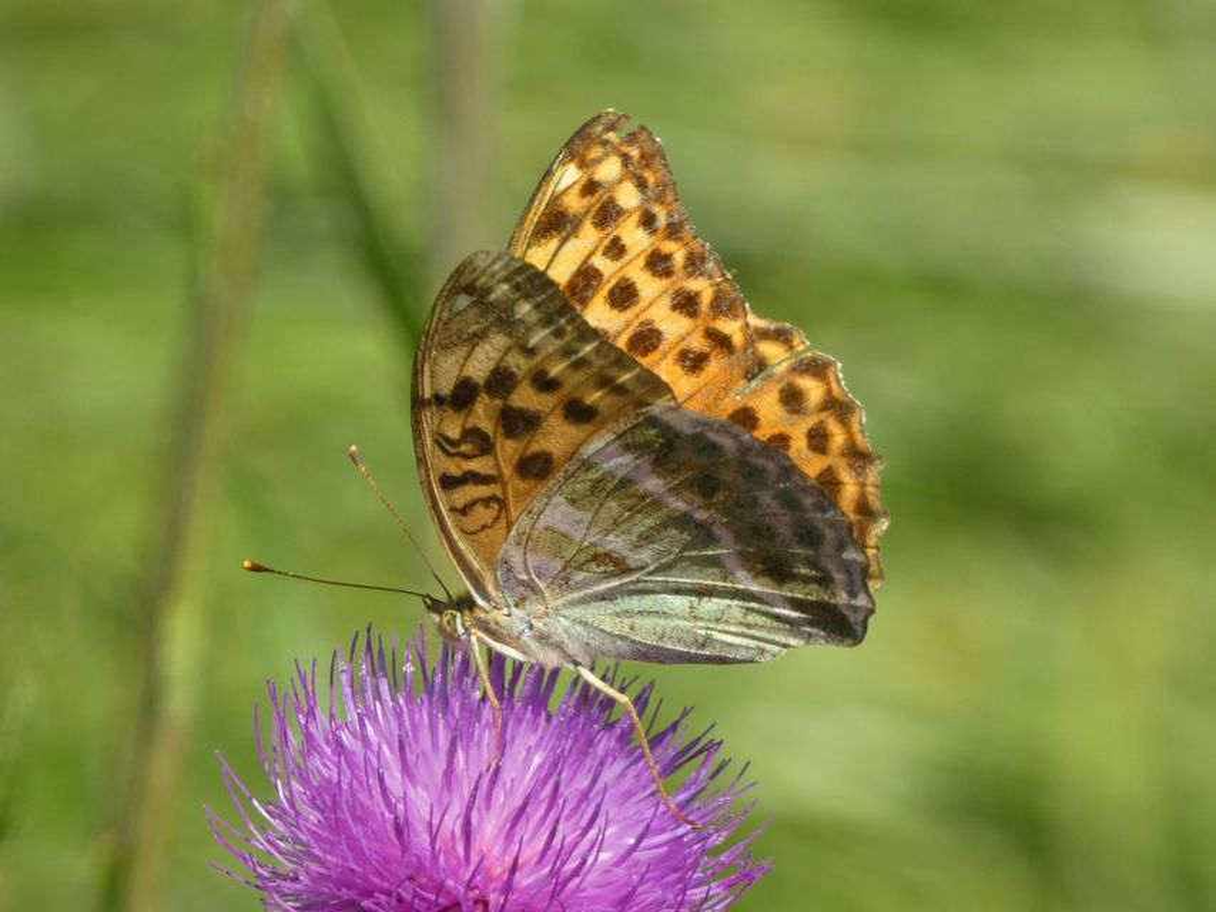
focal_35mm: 549
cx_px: 608
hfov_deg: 3.6
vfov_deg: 2.7
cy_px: 456
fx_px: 19288
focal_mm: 98.3
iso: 80
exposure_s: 1/125
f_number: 5.6
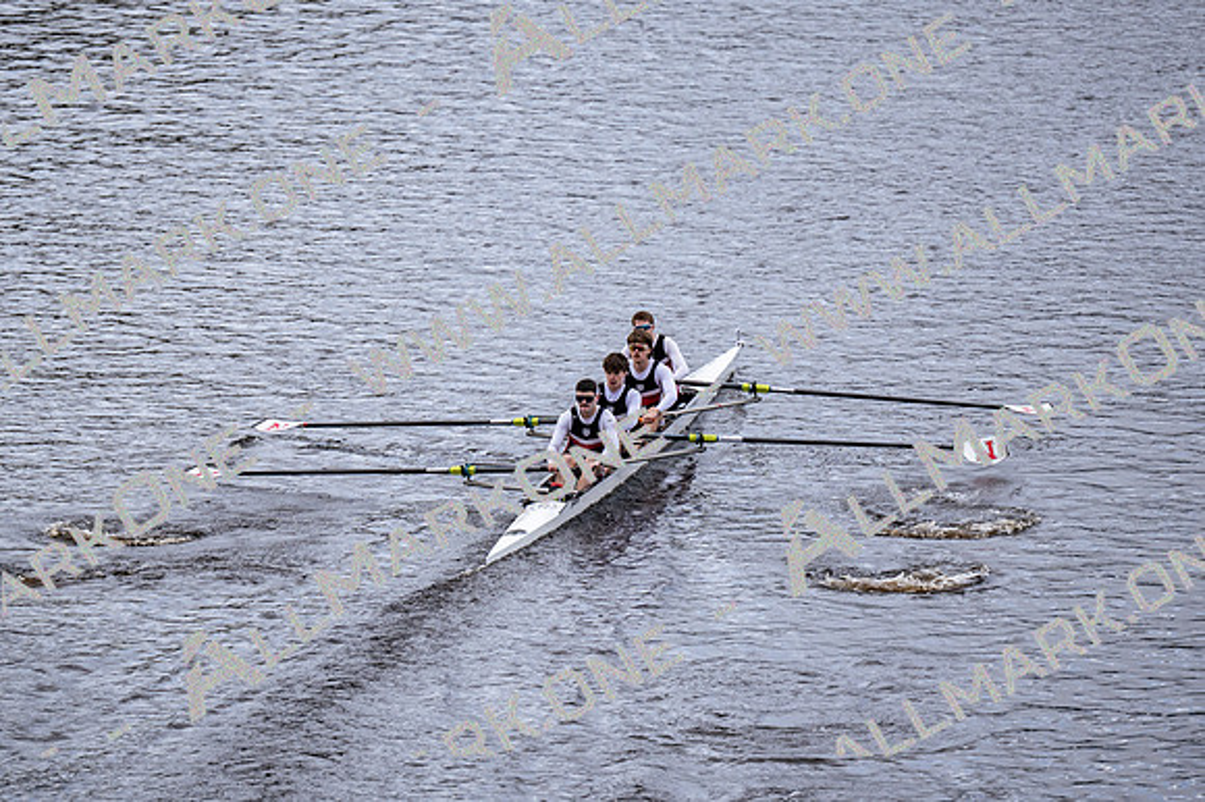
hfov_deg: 6.9
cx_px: 602
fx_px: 10036
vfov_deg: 4.6
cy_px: 401
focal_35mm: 300
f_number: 2.8
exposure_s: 1/2000
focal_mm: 200
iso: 400
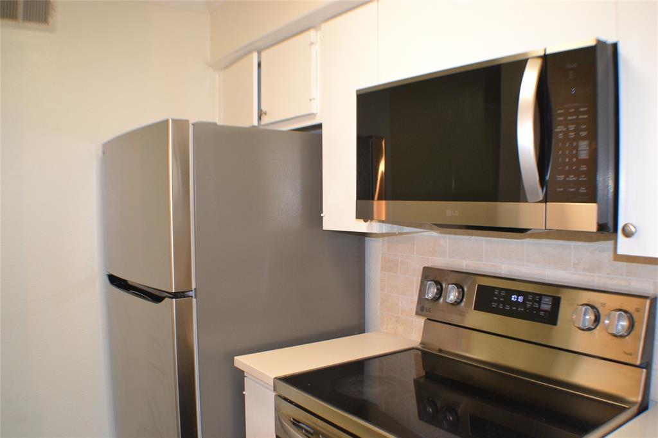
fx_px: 658
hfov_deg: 53.1
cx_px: 329
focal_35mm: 36
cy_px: 219
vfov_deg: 36.8
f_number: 4
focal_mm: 24
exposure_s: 1/60
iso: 1000
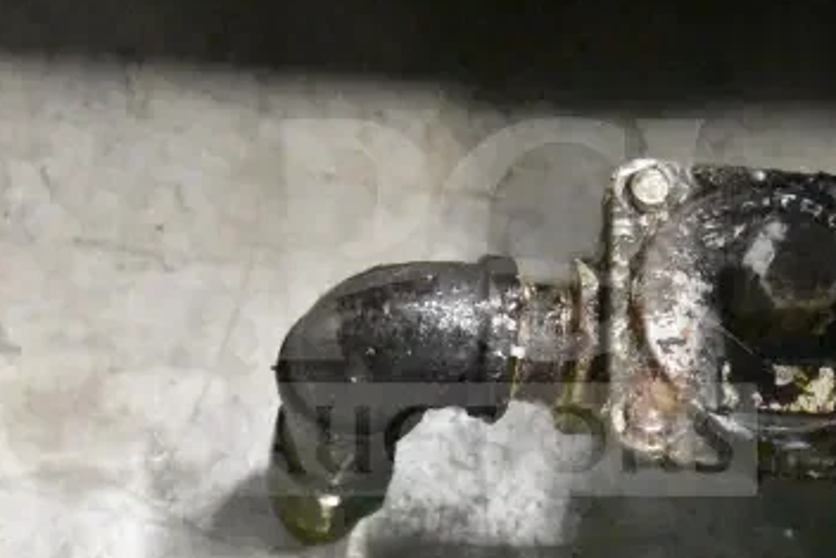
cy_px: 307
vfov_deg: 9.6
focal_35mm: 143
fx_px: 3319
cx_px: 489
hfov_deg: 14.4
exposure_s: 1/100
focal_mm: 55
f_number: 5.6
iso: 25600
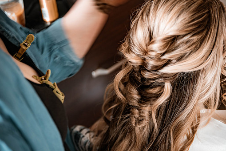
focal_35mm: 74
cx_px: 121
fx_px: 465
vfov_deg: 18.4
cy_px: 76
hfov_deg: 27.3
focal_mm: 65
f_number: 2.8
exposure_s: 1/30
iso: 640
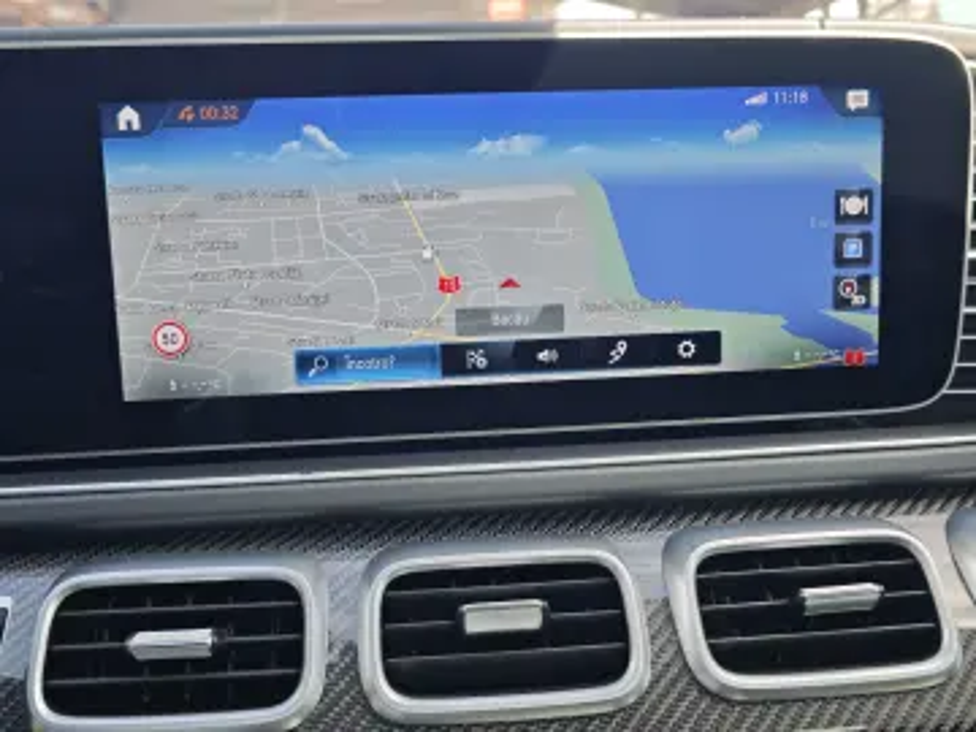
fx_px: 987
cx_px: 488
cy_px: 366
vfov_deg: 40.7
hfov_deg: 52.6
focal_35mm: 35
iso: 50
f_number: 1.4
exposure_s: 1/319
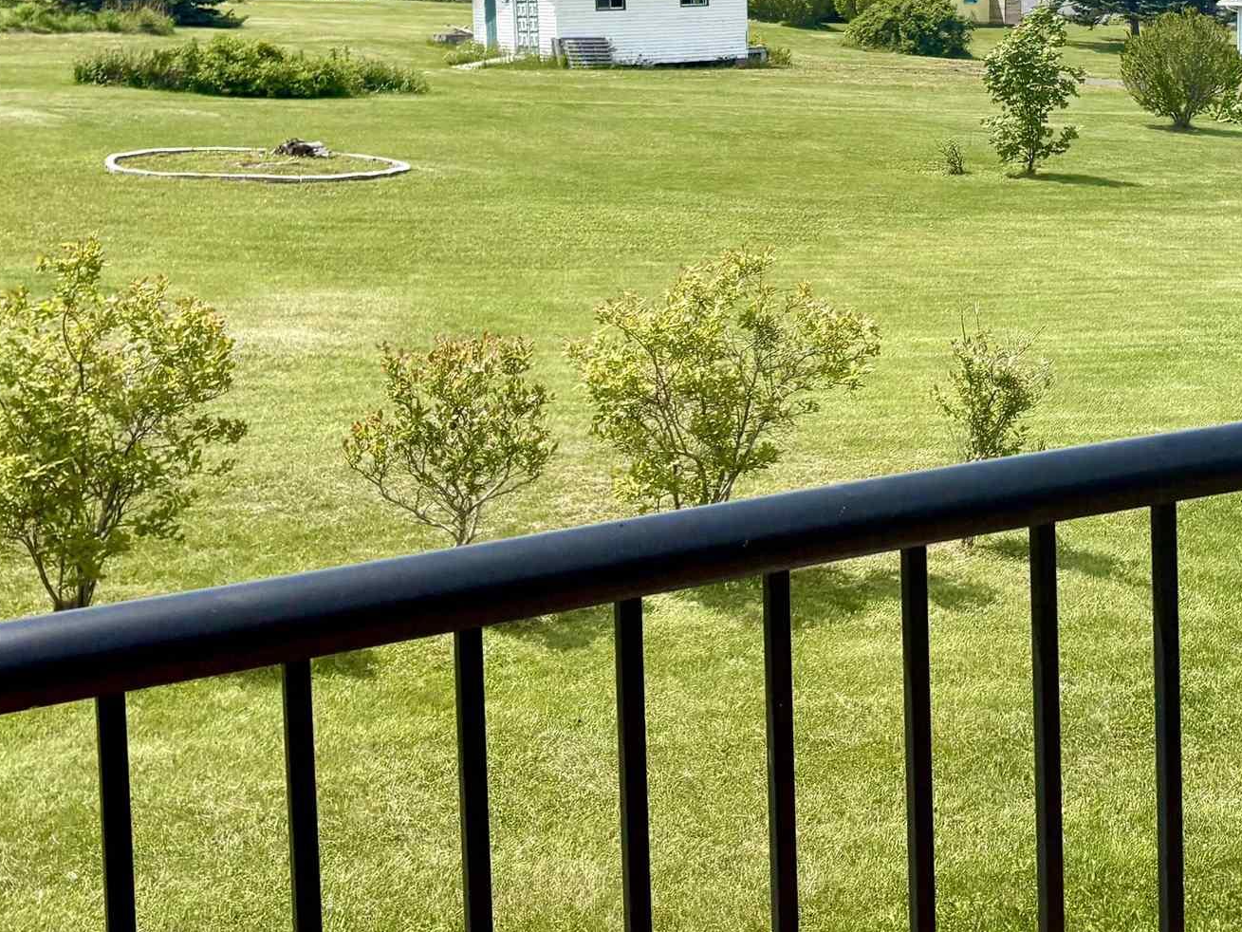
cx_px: 851
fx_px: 2189
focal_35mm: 61
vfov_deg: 23.6
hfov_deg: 31.4
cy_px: 145
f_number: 1.6
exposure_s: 1/4950
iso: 50
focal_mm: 5.96
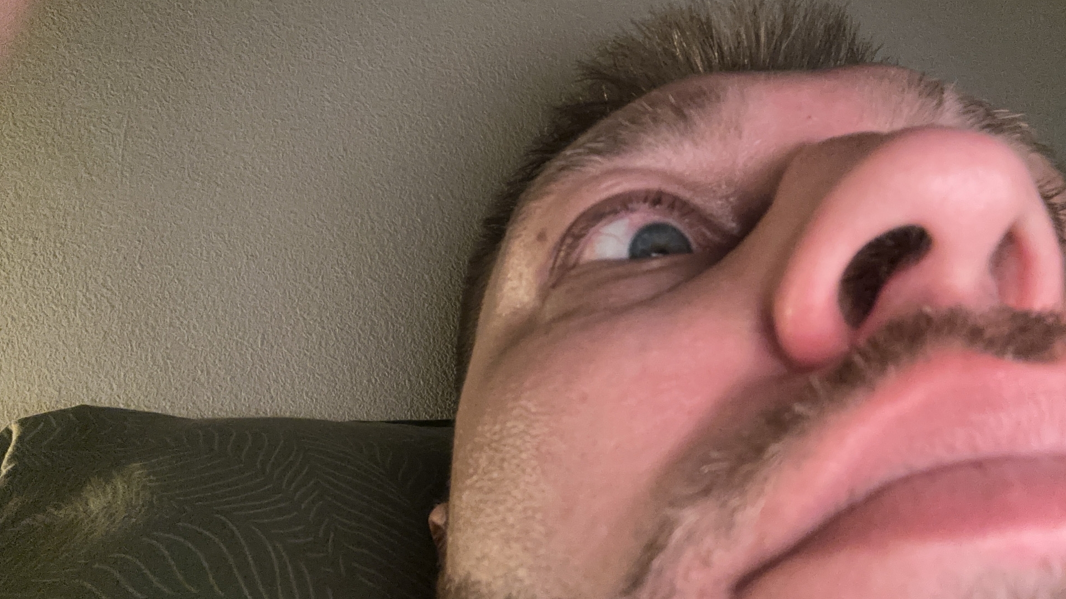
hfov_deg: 71.9
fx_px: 735
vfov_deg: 44.4
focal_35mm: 26
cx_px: 540
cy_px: 314
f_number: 1.9
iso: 200
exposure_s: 1/50
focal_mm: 2.69
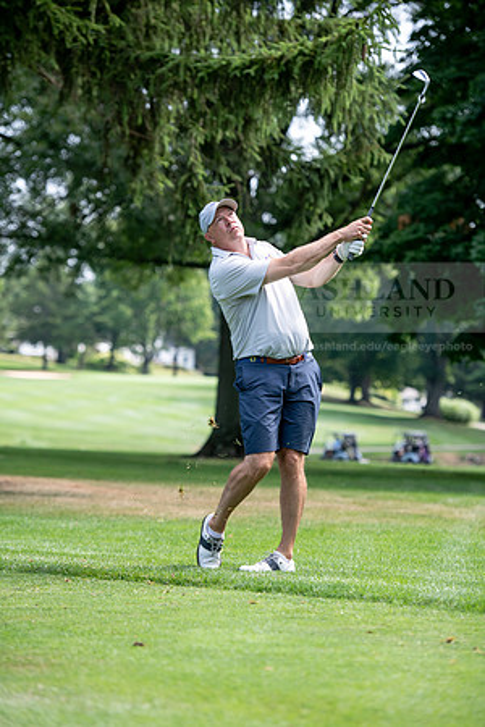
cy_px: 364
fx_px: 2465
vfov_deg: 16.8
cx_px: 242
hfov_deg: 11.2
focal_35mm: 122
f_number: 3.5
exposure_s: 1/800
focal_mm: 122
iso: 250
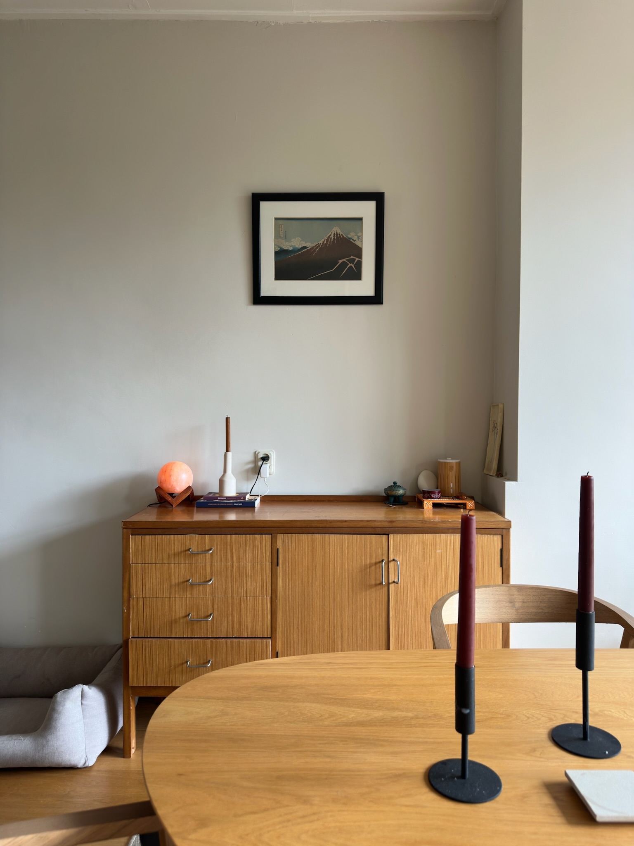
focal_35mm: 24
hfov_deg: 56.8
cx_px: 317
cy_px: 423
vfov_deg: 71.6
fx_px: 586
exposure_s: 1/138
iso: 64
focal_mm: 6.86
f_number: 1.78
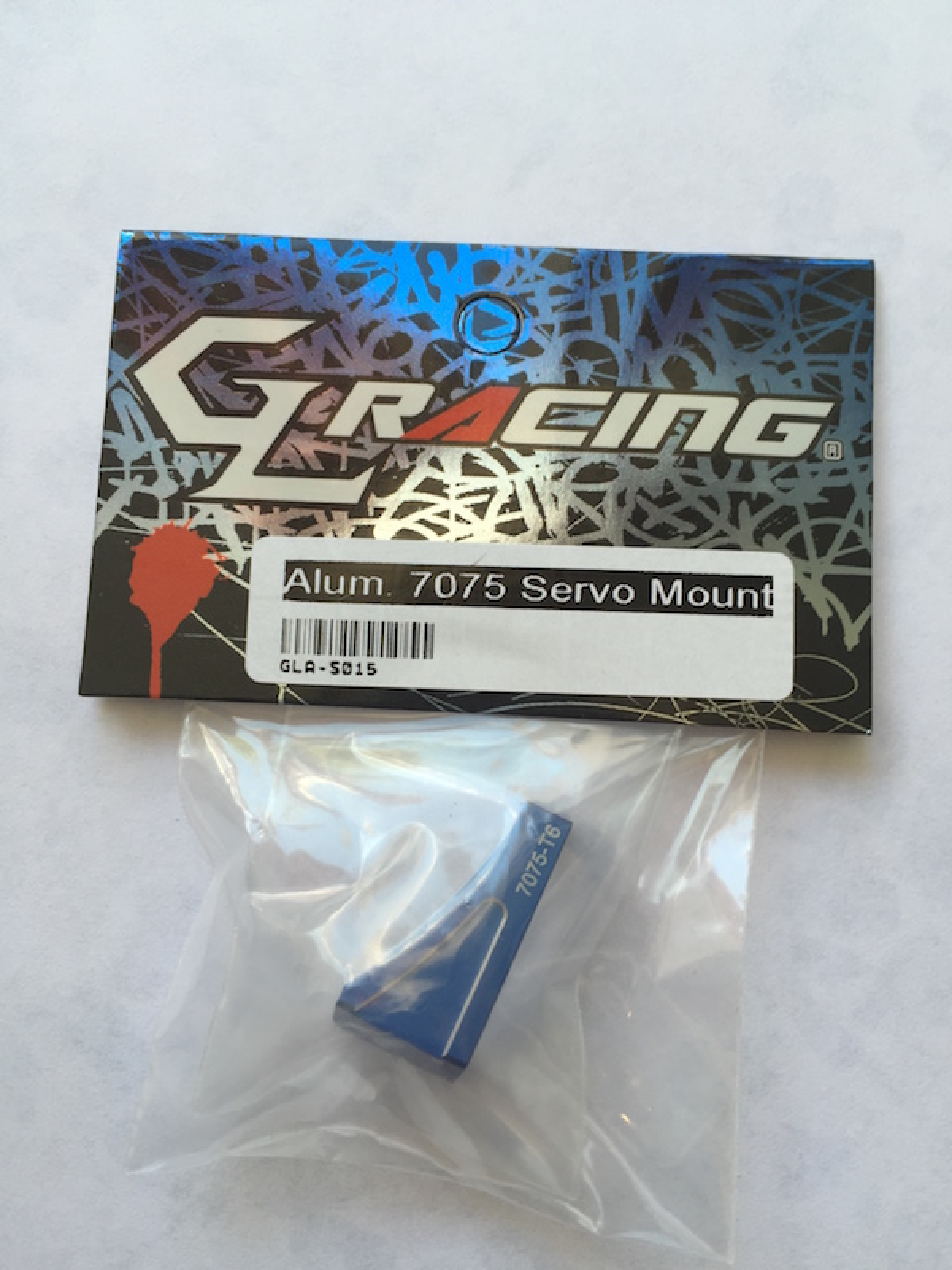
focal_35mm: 29
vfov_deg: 61.7
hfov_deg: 48.2
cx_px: 476
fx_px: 1063
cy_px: 635
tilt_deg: -85.5
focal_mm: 4.15
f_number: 2.2
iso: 32
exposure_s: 1/101
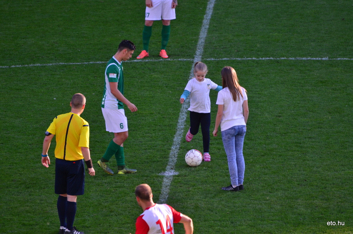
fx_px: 4404
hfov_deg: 4.6
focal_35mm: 450
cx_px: 176
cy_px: 117
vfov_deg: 3.0
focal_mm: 300
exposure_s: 1/400
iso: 400
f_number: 5.6
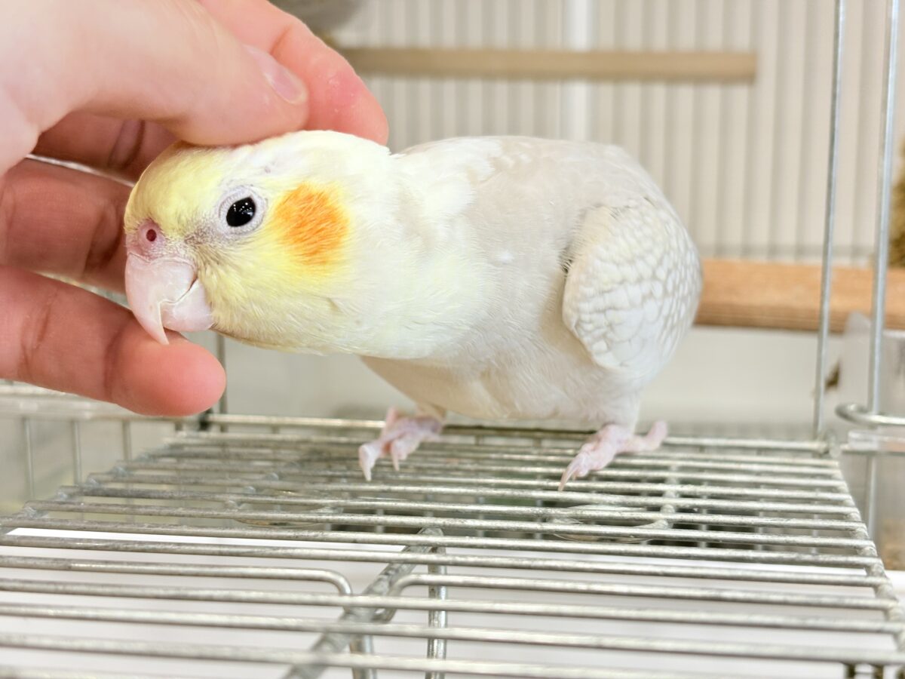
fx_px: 1359
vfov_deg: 28.0
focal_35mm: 52
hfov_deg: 36.8
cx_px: 452
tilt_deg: -8.7
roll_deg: +0.4
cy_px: 340
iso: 50
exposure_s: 1/50
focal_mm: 5.96
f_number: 1.6
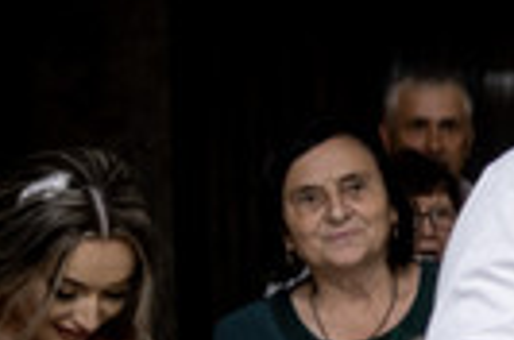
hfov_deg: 10.9
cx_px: 1109
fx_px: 2407
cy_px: 346
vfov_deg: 8.0
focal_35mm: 169
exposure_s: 1/160
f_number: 1.4
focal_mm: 23
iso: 640
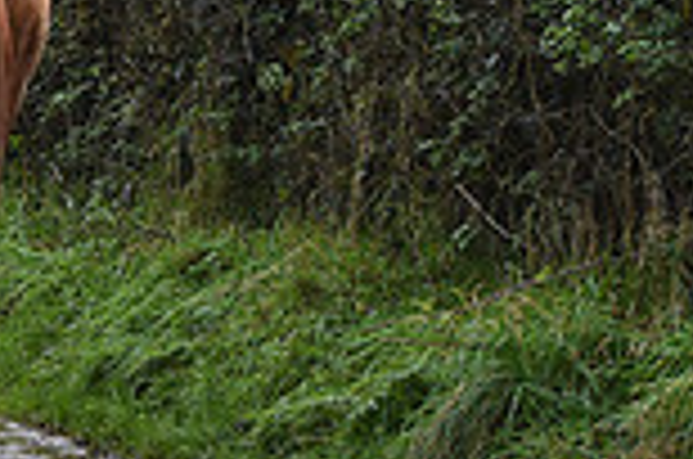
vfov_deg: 5.1
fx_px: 5071
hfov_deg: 7.6
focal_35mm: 264
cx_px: -576
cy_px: -184
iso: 1400
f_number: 3.5
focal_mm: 70
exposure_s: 1/1000
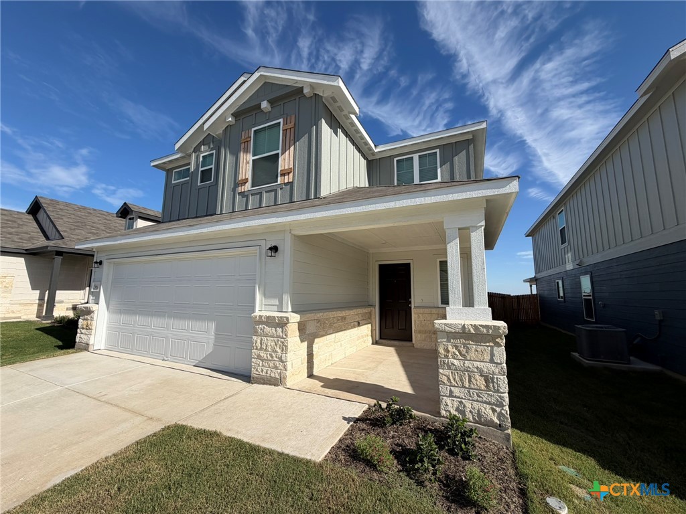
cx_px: 343
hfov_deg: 102.1
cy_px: 257
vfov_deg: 85.7
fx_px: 277
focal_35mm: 14
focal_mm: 2.22
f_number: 2.2
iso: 20
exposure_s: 1/1087
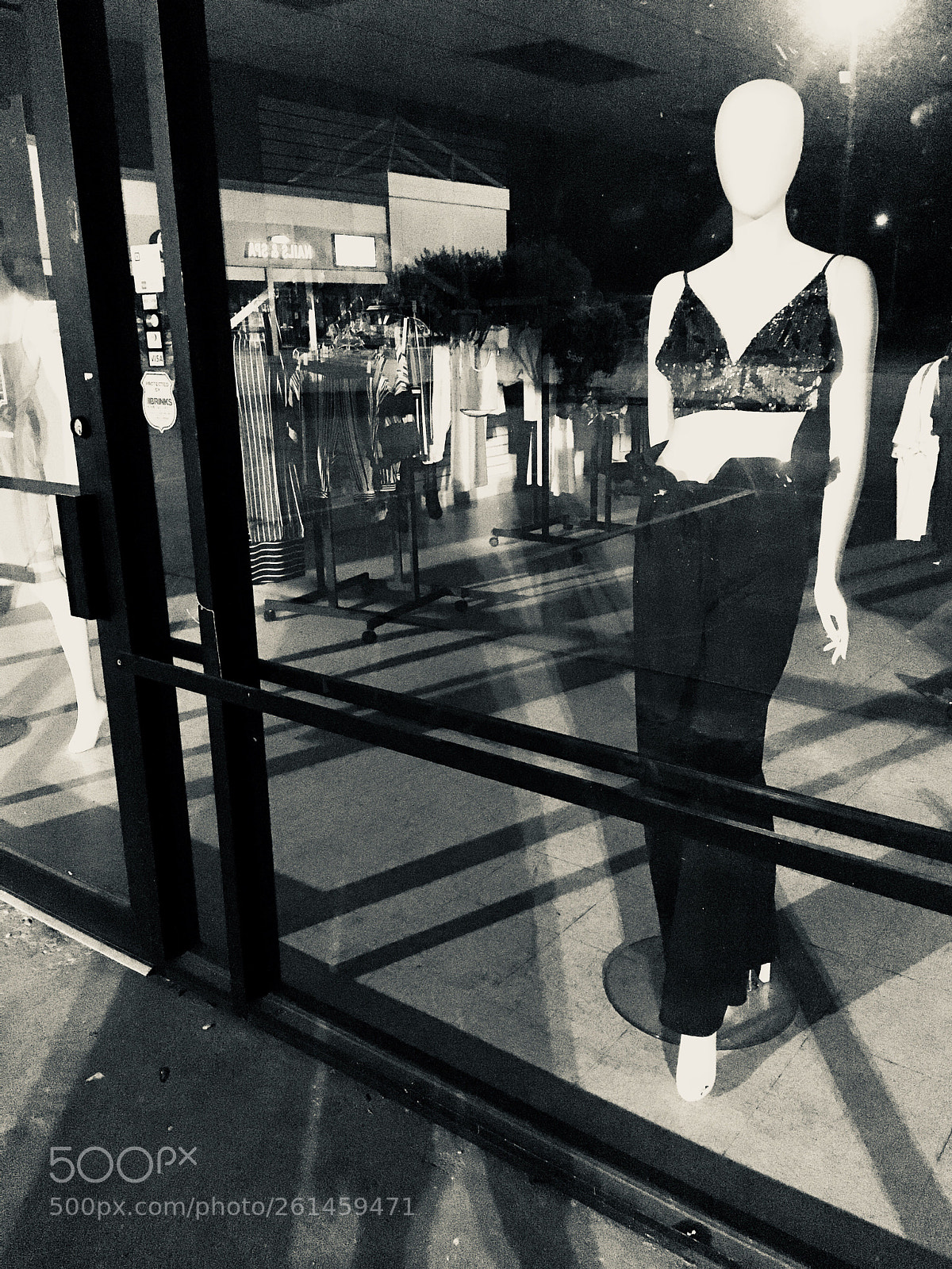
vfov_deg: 61.7
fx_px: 1063
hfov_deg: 48.2
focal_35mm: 29
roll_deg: +1.4
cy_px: 634
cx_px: 476
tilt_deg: -15.9
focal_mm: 4.15
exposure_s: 1/15
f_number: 2.2
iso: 1250
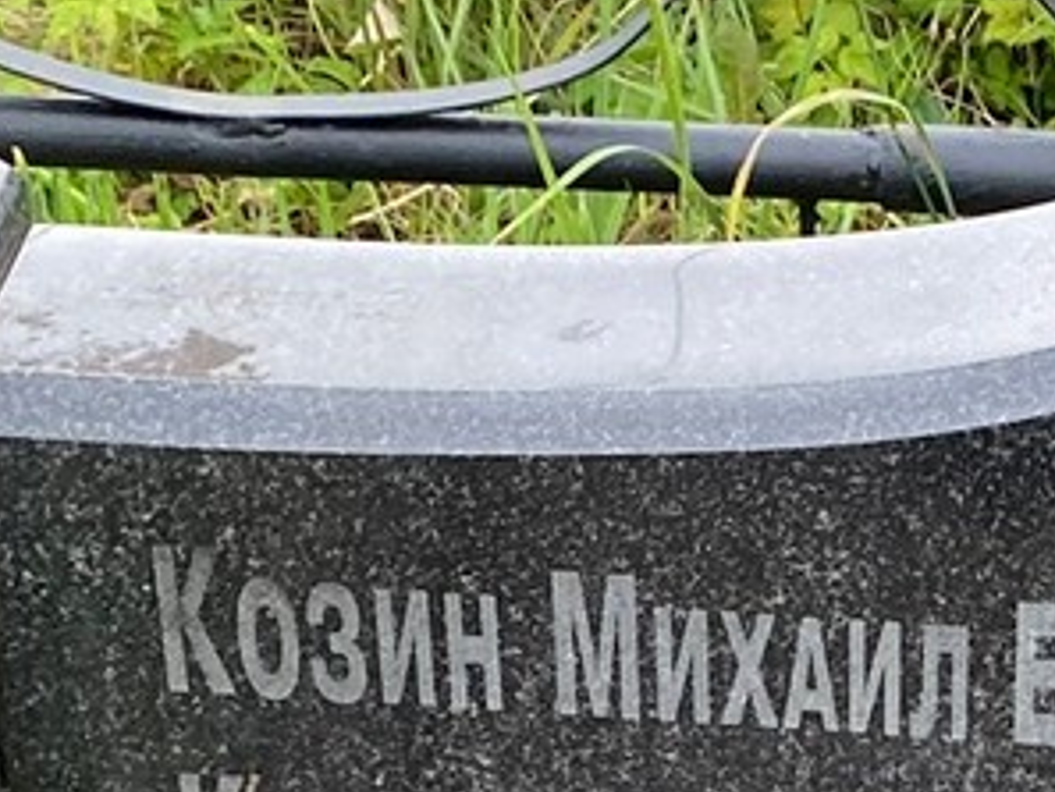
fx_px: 3842
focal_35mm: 126
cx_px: 1520
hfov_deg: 14.7
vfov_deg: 10.8
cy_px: 1584
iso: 125
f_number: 1.8
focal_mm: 4.25
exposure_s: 1/121
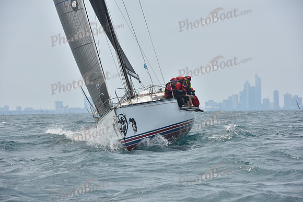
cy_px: 101
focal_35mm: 200
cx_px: 152
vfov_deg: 6.9
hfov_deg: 10.3
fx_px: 1684
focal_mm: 200
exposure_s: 1/800
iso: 250
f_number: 11
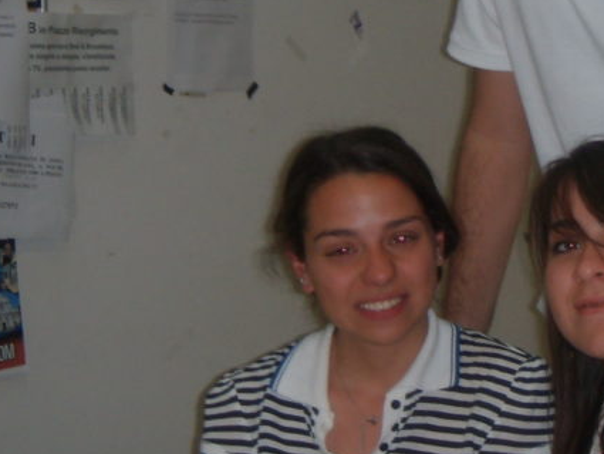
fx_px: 1850
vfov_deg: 13.9
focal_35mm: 106
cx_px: 576
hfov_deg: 18.2
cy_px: 61
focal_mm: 7.2
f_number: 3.6
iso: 64
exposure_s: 1/60.2
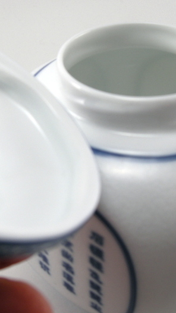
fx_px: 481
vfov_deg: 36.0
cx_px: 81
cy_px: 143
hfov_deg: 20.7
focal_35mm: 58
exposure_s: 1/125
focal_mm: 7.5
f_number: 3.4
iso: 64
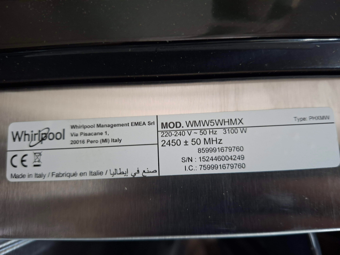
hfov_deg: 73.9
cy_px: 128
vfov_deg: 58.9
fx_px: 226
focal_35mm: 23
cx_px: 170
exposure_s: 1/25
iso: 500
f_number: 1.8
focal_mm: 5.54
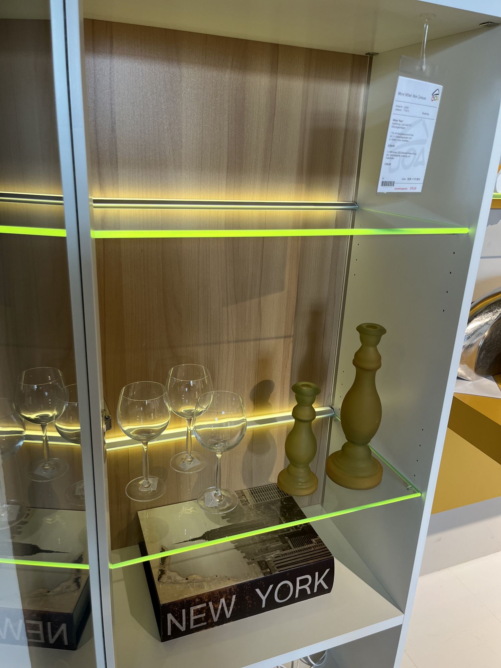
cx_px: 250
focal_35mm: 26
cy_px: 334
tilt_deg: -20.1
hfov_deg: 53.1
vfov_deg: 67.3
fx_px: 502
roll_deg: -2.7
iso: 80
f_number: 1.6
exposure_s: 1/50
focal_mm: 5.1
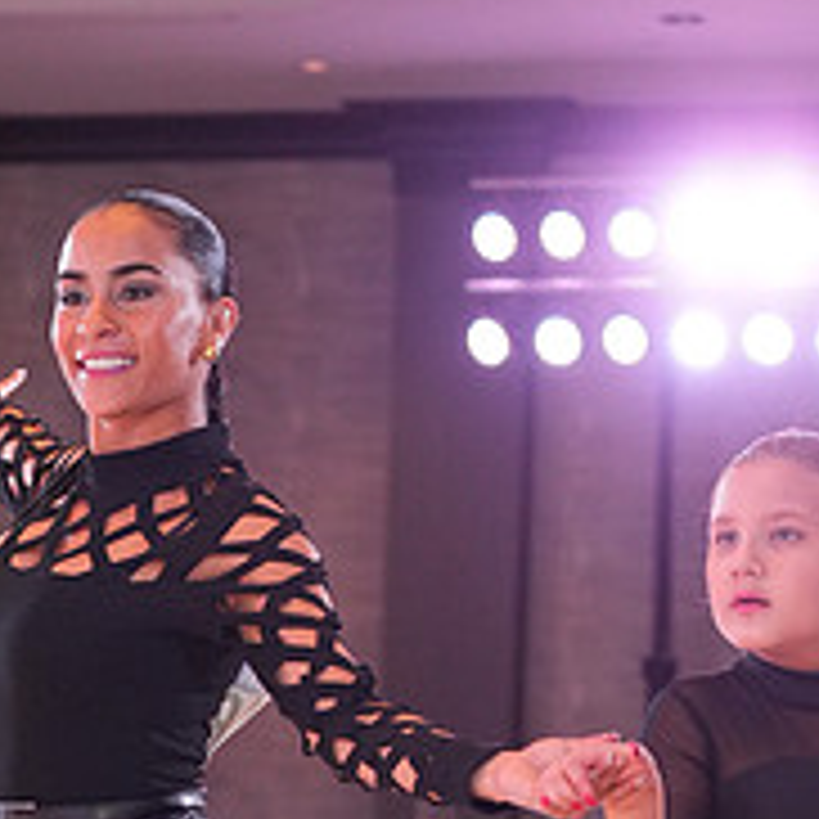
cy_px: 1161
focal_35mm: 217
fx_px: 5809
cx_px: 538
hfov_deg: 8.1
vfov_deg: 7.9
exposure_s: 1/250
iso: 2500
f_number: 4
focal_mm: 80
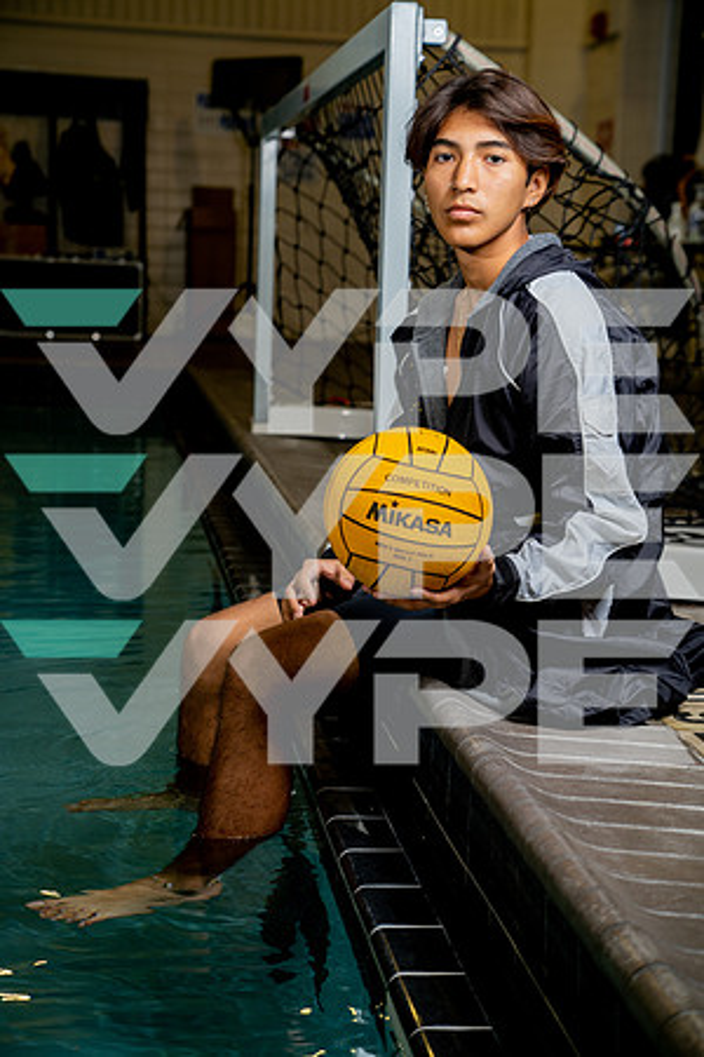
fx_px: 2053
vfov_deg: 28.8
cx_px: 352
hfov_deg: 19.5
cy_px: 528
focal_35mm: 70
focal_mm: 70
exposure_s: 1/250
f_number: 4.5
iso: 100
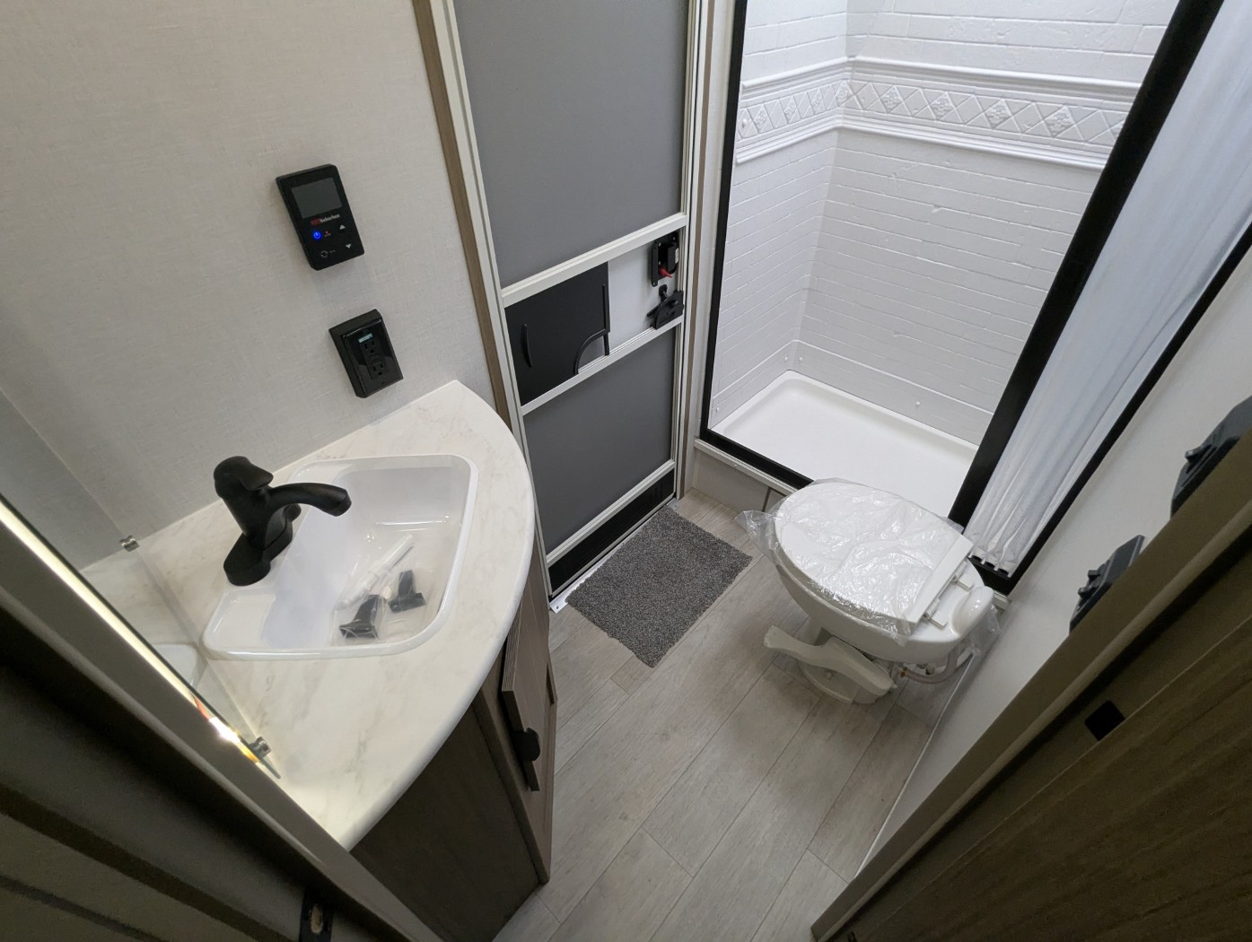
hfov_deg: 94.4
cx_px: 626
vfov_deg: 78.2
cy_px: 471
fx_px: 579
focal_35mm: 16
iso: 429
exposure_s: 1/159
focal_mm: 2.35
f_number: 2.2
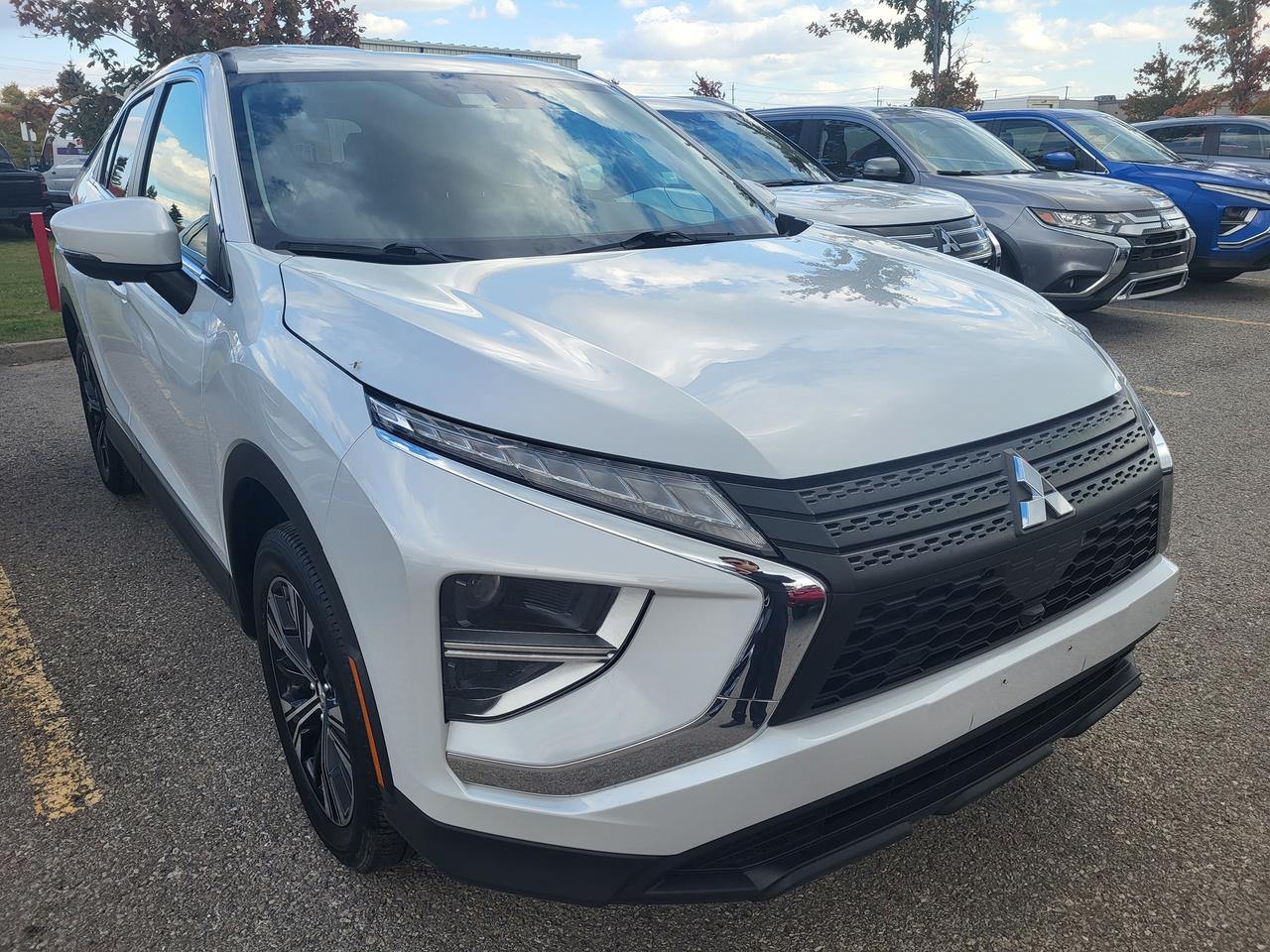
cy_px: 476
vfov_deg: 53.1
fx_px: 954
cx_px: 635
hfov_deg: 67.3
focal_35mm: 26
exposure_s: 1/895
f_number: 1.8
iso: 40
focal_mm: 5.4
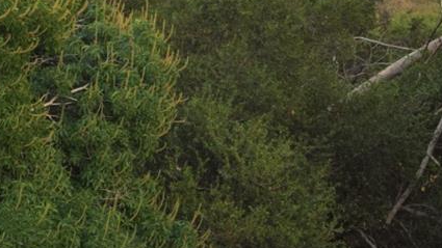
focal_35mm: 133
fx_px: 1559
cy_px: 25
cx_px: 152
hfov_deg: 16.1
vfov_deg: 9.1
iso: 400
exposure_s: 1/100
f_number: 5
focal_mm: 24
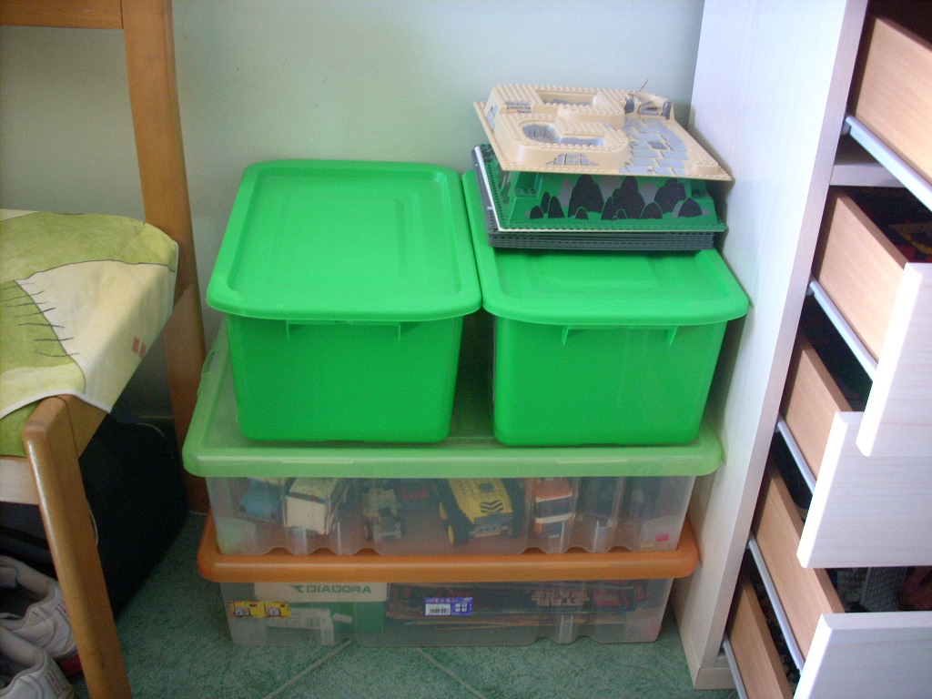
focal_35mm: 37
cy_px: 350
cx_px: 466
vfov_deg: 38.7
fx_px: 996
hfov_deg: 50.1
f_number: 2.8
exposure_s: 1/16.4
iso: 200
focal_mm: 6.2
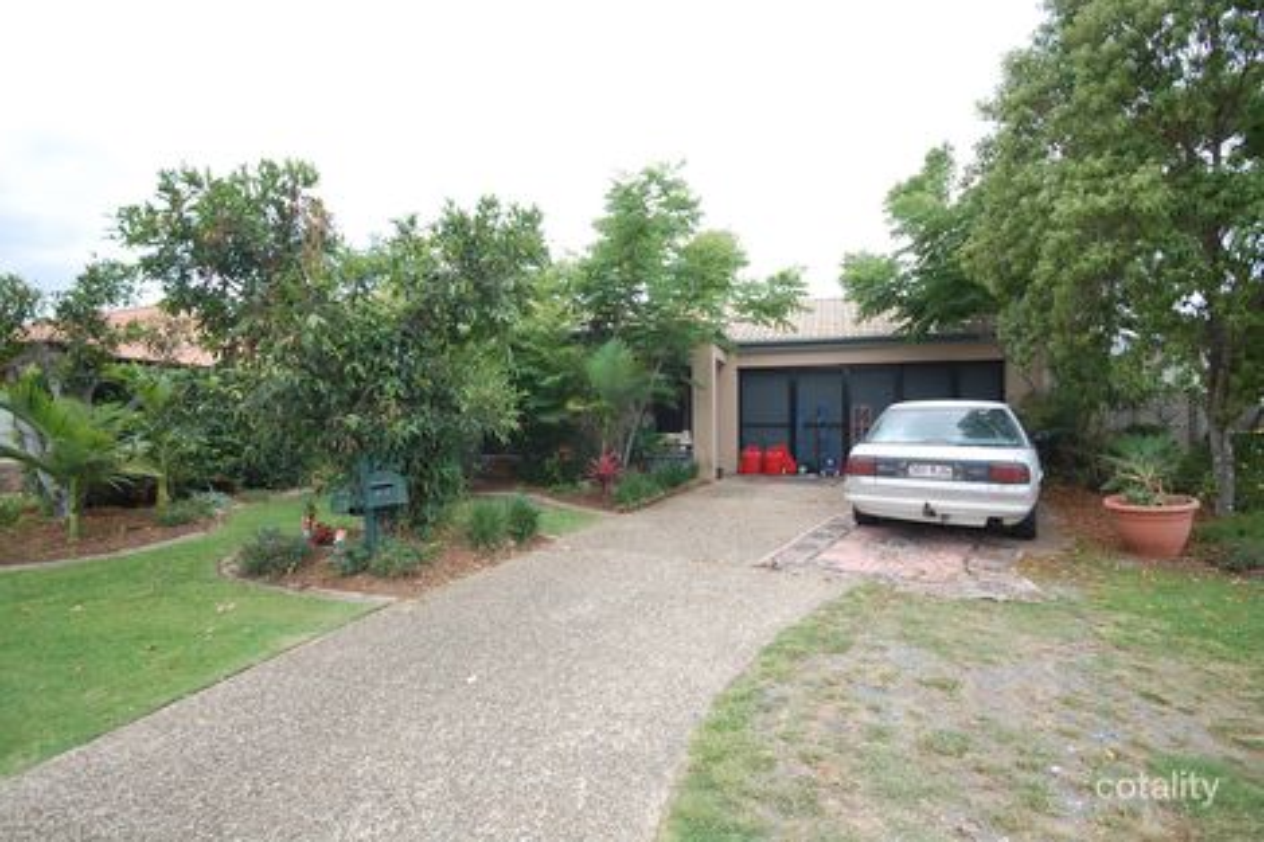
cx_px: 632
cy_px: 421
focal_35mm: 20
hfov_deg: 85.4
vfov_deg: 63.2
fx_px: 684
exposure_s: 1/200
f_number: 7.1
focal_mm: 13
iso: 200
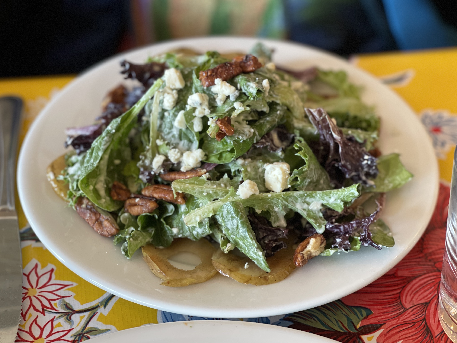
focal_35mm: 65
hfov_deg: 29.8
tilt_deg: -39.4
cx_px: 226
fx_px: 858
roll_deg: +0.5
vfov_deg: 22.6
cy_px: 170
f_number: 2.2
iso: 200
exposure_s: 1/40
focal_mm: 7.5
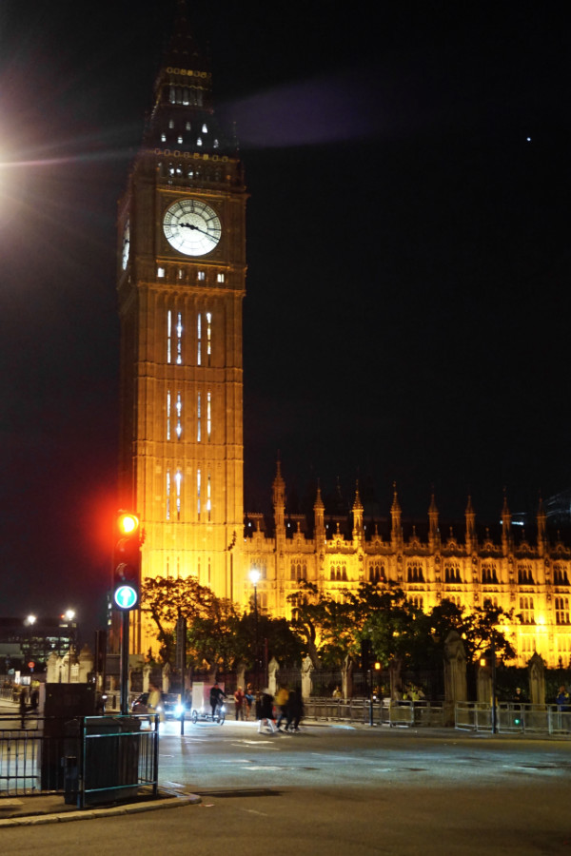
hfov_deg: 26.5
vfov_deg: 38.9
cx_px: 286
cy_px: 428
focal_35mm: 51
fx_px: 1213
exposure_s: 1/6
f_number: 5
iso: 3200
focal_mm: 34
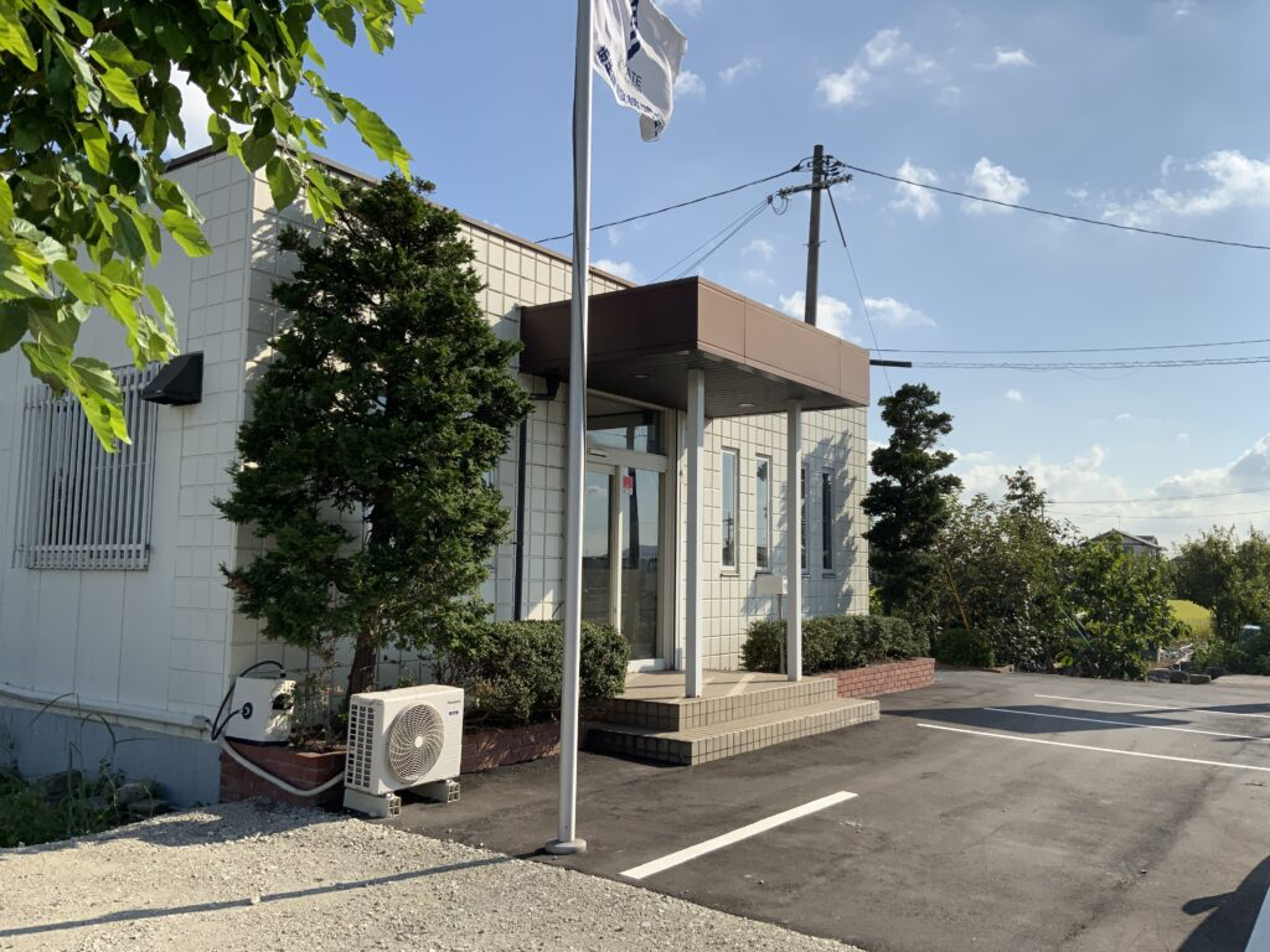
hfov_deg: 61.7
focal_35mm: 29
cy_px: 476
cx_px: 635
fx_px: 1064
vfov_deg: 48.2
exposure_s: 1/2801
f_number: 1.8
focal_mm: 3
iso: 16
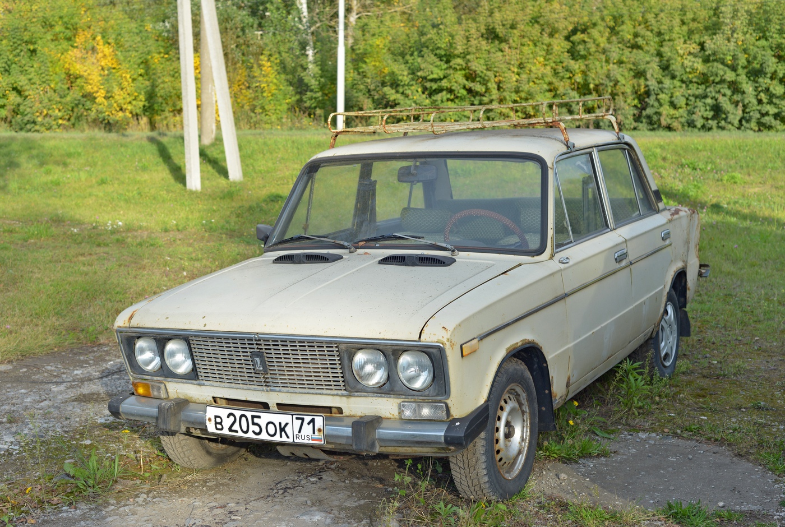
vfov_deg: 27.1
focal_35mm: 50
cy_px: 264
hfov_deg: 39.5
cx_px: 392
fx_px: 1093
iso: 200
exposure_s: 1/250
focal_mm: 50
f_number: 5.6
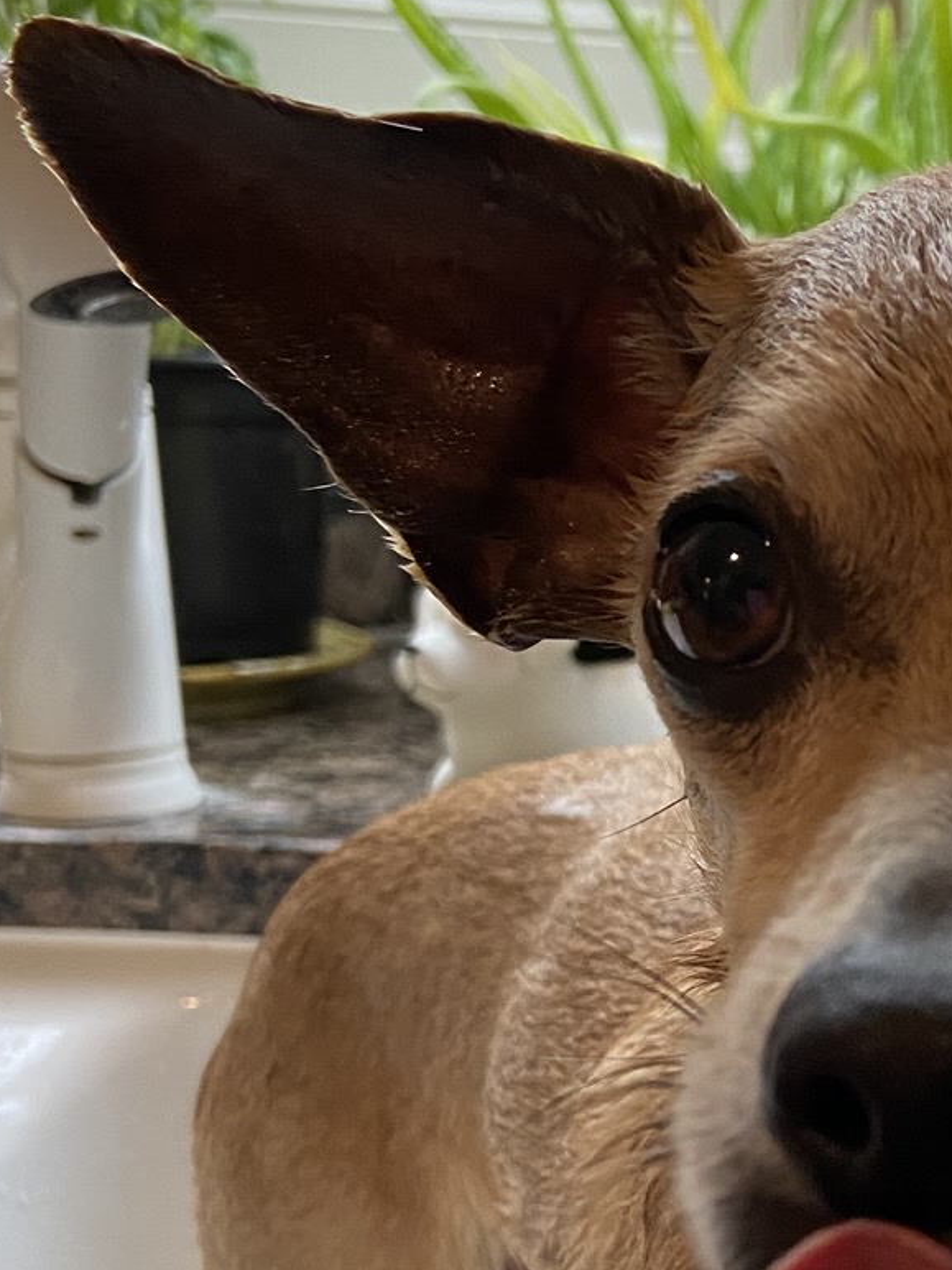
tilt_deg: -16.0
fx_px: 2530
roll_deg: +0.2
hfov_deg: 20.4
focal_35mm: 69
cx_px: 1041
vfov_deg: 27.5
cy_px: 1061
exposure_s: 1/60
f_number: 1.8
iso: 160
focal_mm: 4.25
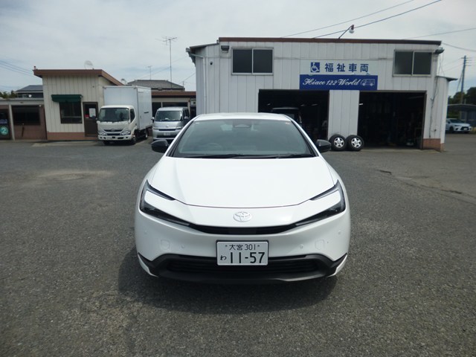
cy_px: 178
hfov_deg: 71.6
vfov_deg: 56.8
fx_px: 330
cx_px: 238
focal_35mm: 24
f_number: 9
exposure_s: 1/320
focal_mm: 4.3
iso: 100
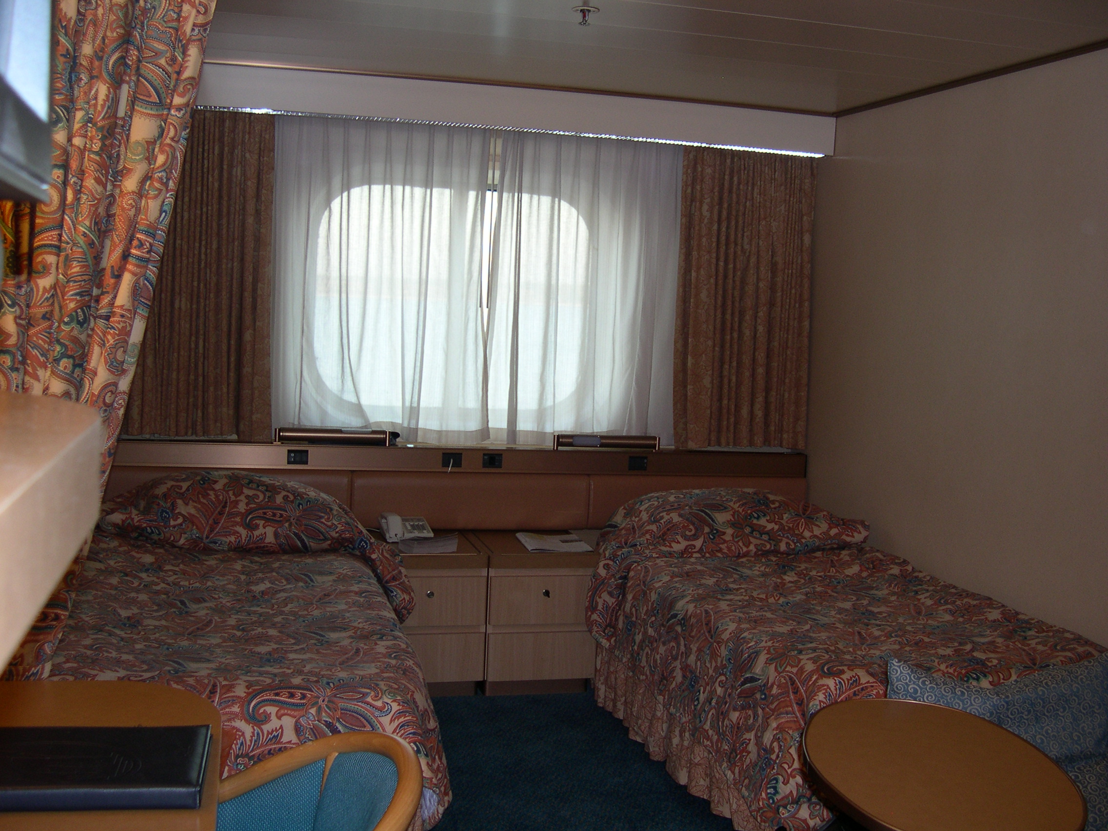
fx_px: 1216
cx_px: 554
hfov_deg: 49.0
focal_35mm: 38
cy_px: 416
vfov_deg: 37.7
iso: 100
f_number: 2.8
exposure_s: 1/26.6
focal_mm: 8
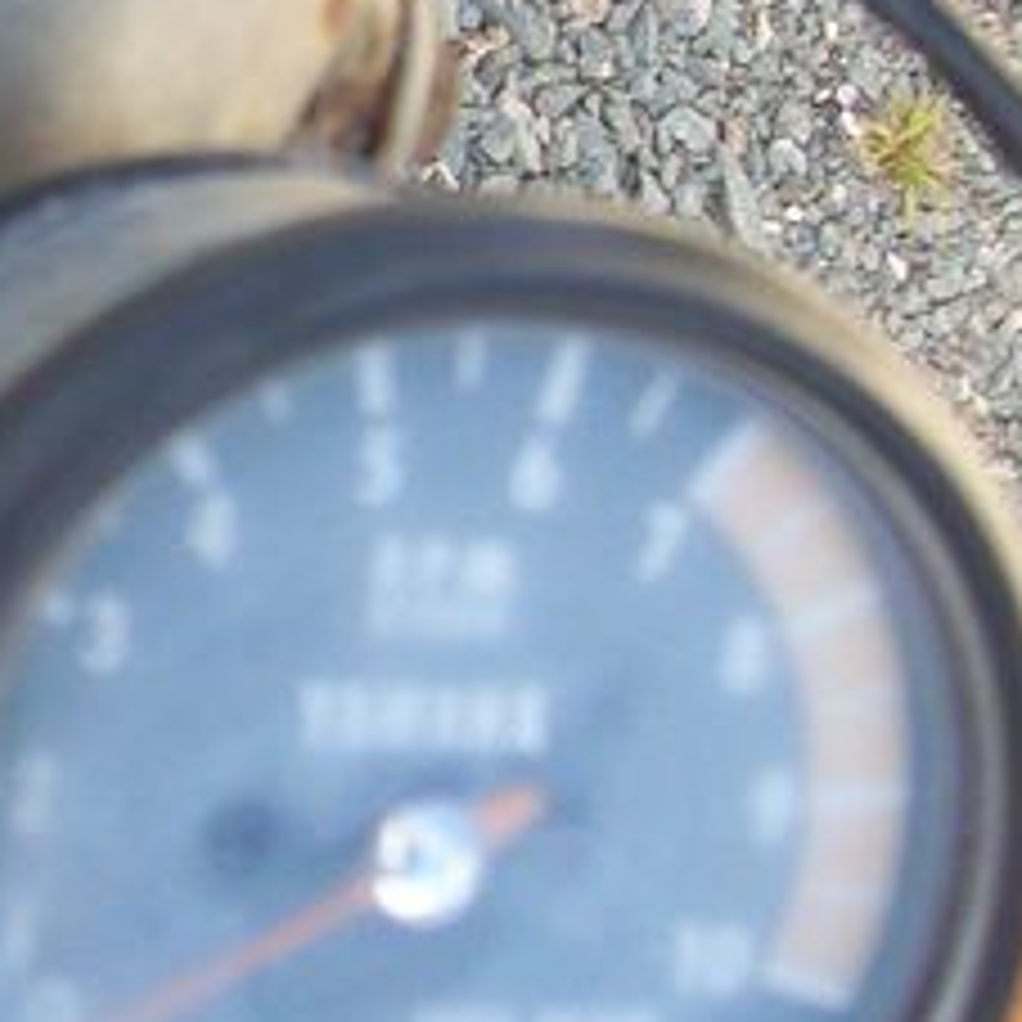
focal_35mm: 112
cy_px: 455
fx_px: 3741
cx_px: -549
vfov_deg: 15.6
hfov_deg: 14.4
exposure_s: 1/208
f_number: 2.7
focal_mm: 6
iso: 80
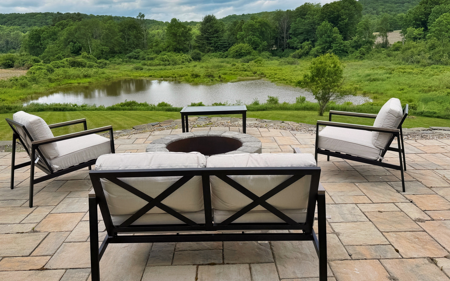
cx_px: 222
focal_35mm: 29
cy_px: 104
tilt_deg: -11.2
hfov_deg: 64.6
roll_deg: +1.8
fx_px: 356
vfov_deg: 42.8
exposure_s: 1/3584
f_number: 1.78
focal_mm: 6.76
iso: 80
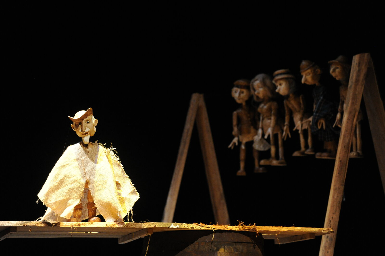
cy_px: 128
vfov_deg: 8.3
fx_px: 1764
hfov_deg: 12.5
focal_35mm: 165
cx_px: 192
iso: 6400
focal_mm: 165
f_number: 3.5
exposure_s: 1/200
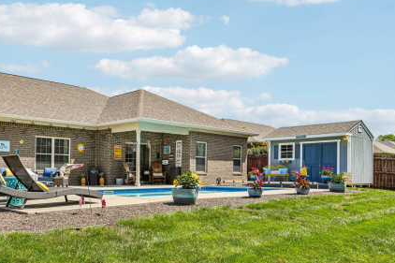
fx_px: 361
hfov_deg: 55.6
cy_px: 129
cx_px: 116
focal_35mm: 33
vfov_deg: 40.1
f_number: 8
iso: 100
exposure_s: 1/320
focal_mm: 18.5
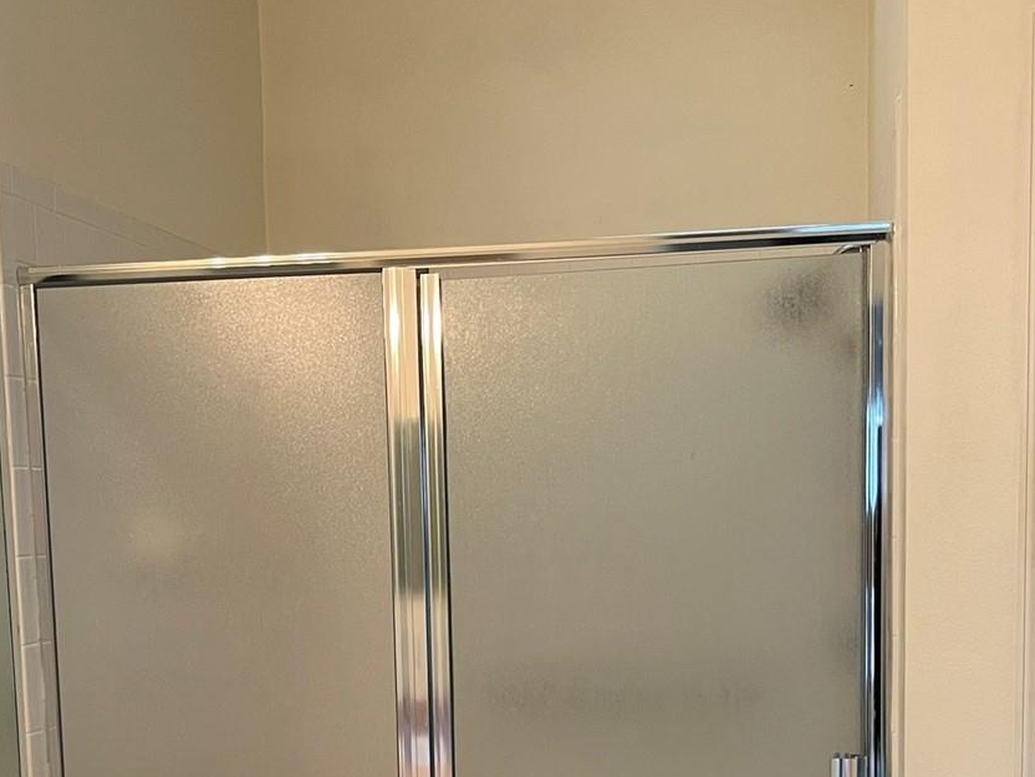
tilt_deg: -6.8
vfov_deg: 28.3
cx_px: 534
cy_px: 662
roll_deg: +0.9
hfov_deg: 38.2
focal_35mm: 50
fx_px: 1495
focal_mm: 5.1
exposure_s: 1/60
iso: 160
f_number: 1.6
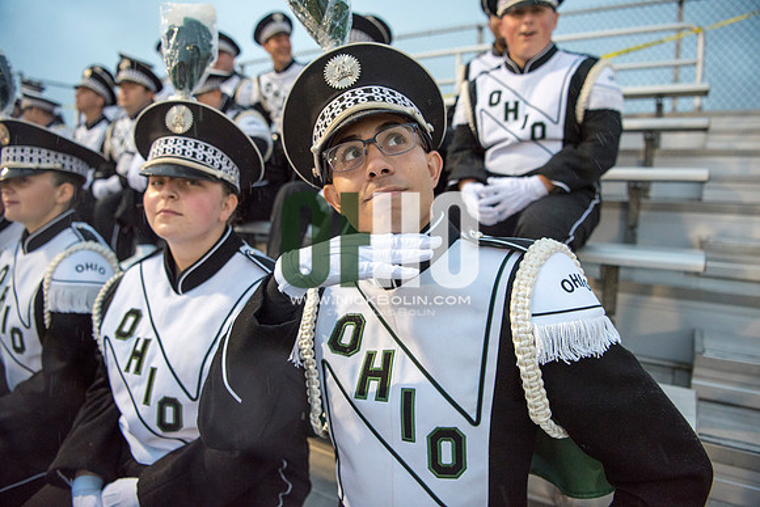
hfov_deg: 73.7
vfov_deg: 53.2
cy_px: 254
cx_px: 380
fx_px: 507
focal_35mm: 24
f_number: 3.2
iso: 2000
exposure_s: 1/320
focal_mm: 24
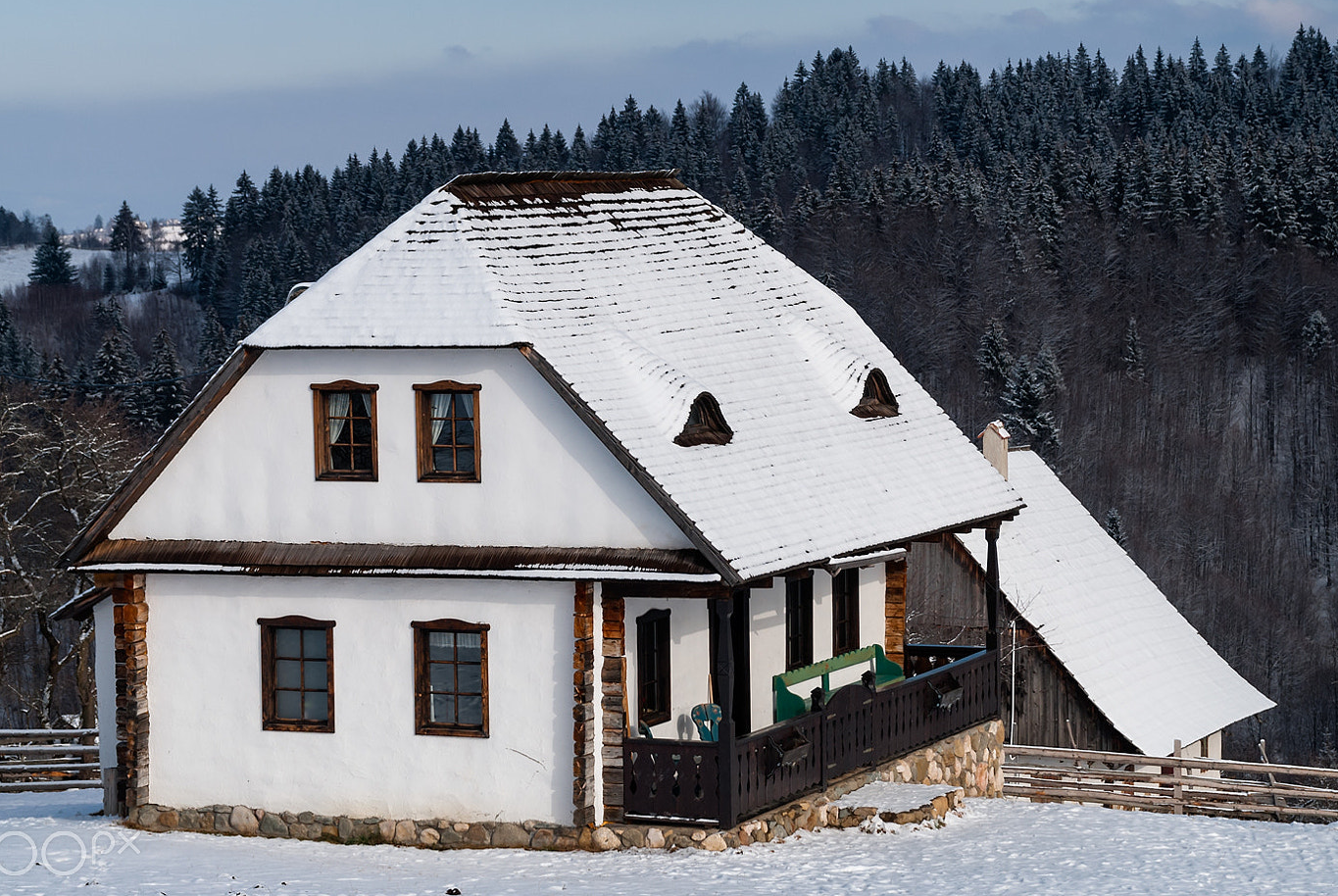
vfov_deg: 12.6
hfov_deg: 18.7
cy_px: 457
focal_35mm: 109
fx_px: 4056
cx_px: 681
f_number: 6.3
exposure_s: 1/500
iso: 125
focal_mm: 62
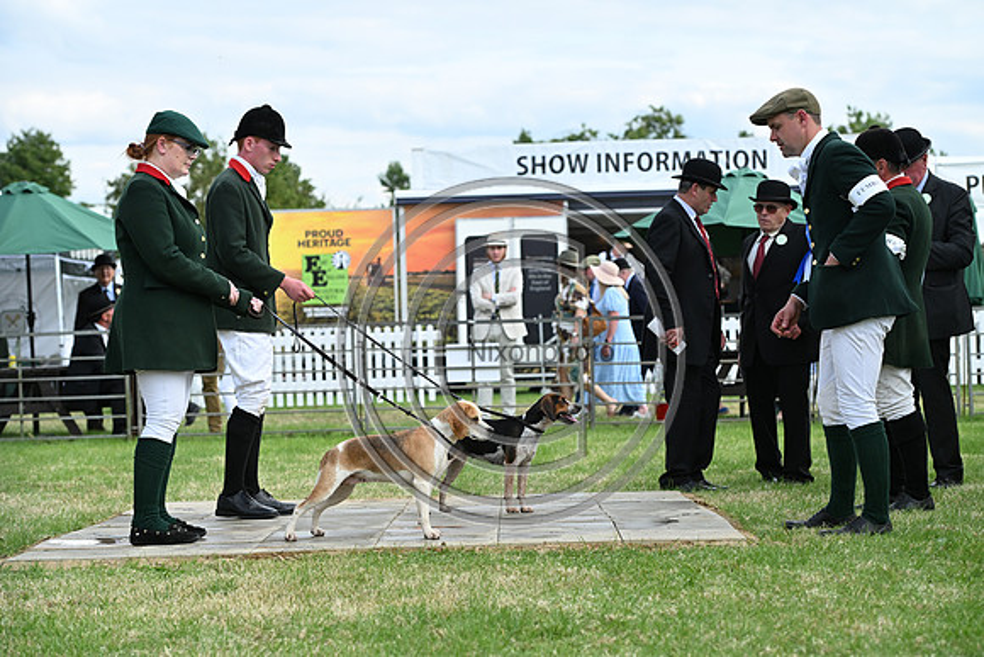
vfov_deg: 14.9
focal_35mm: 92
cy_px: 328
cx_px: 492
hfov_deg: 22.1
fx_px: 2515
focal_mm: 92
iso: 450
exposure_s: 1/1000
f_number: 4.5
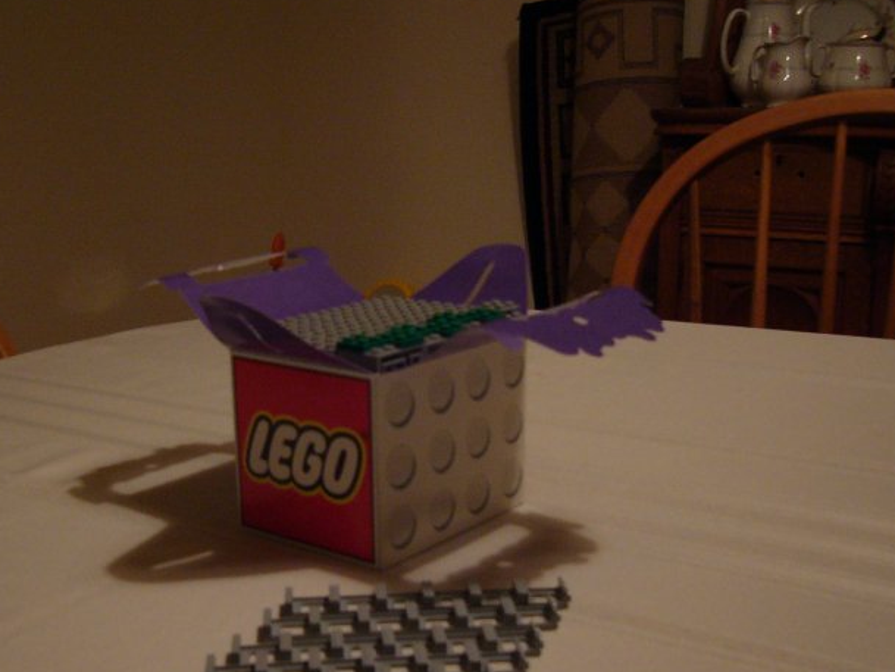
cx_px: 376
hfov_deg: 41.1
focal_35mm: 46
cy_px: 396
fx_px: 1190
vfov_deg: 31.5
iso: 200
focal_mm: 5.8
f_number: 2.8
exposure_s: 1/8
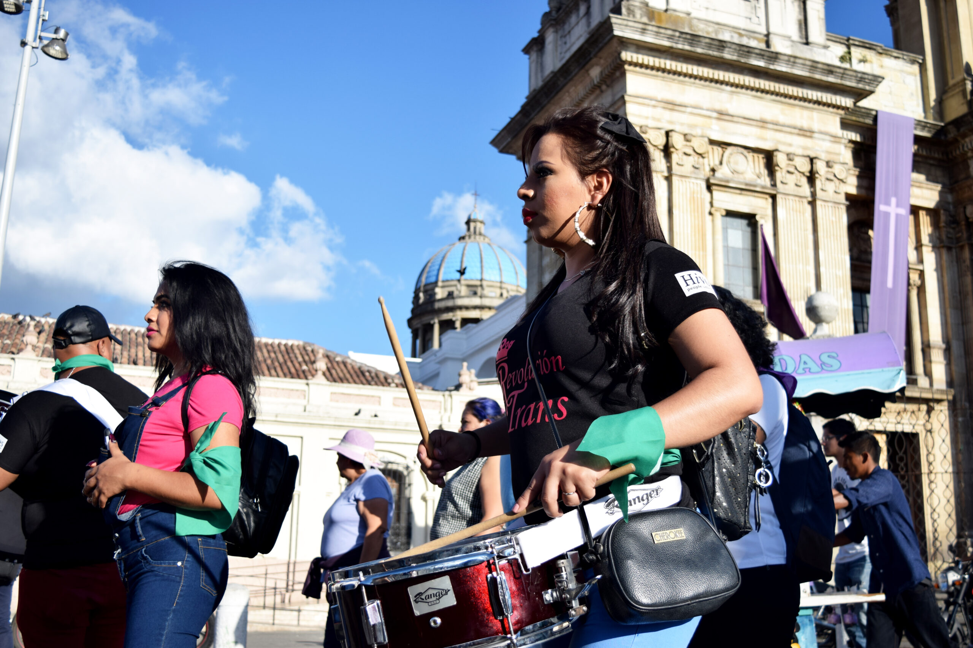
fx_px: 1014
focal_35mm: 38
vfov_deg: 35.5
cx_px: 486
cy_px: 324
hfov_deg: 51.3
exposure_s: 1/800
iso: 100
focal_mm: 25
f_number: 4.5
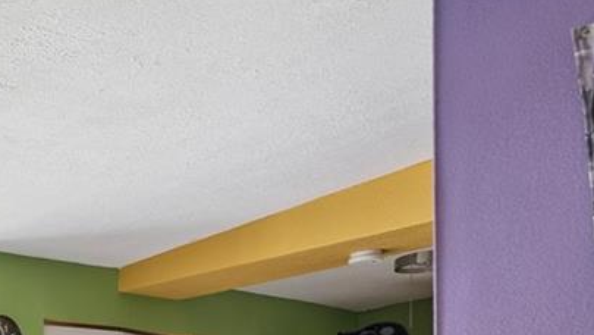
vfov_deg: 16.6
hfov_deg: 22.4
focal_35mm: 62
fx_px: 977
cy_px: 580
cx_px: -437
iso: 100
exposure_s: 1/30
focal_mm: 10
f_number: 2.8
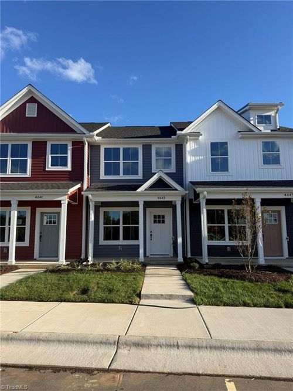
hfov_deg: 56.8
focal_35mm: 24
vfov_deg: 71.6
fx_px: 271
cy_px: 196
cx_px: 146
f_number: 1.78
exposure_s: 1/3021
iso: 80
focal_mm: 6.76
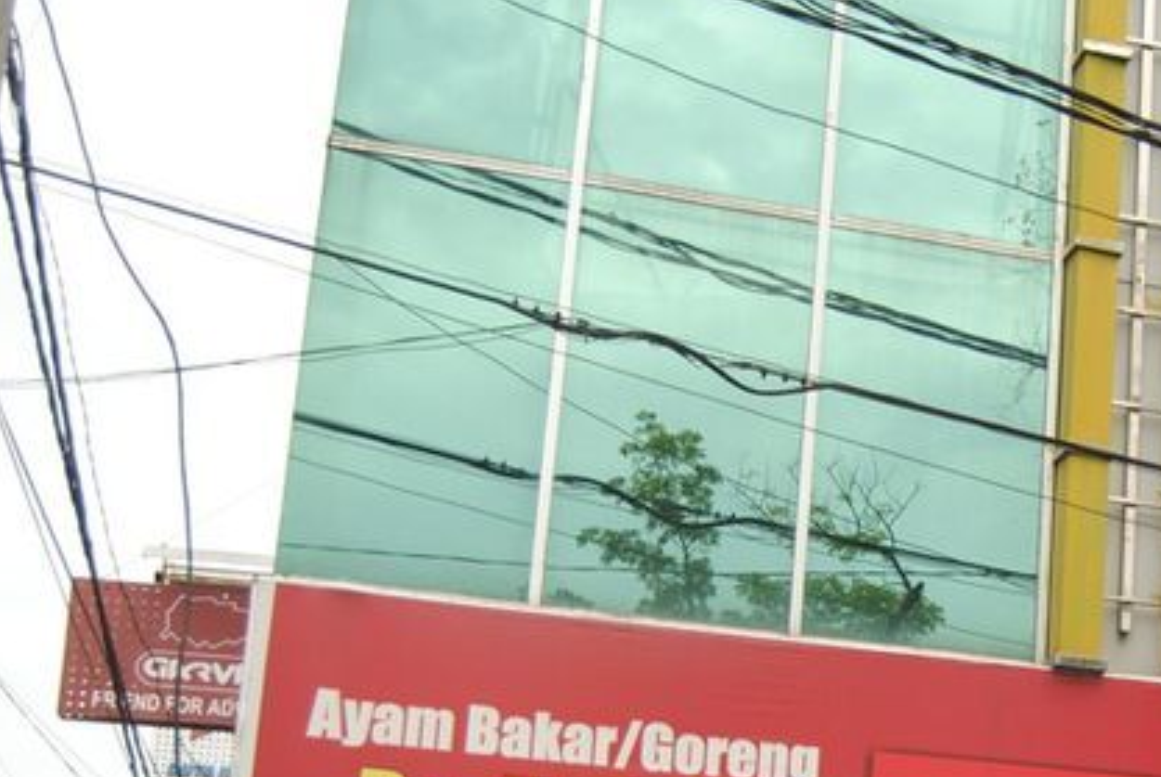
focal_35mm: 71
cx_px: 1109
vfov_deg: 18.8
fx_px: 2292
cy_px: 763
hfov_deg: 27.1
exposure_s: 1/1250
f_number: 4
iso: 200
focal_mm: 22
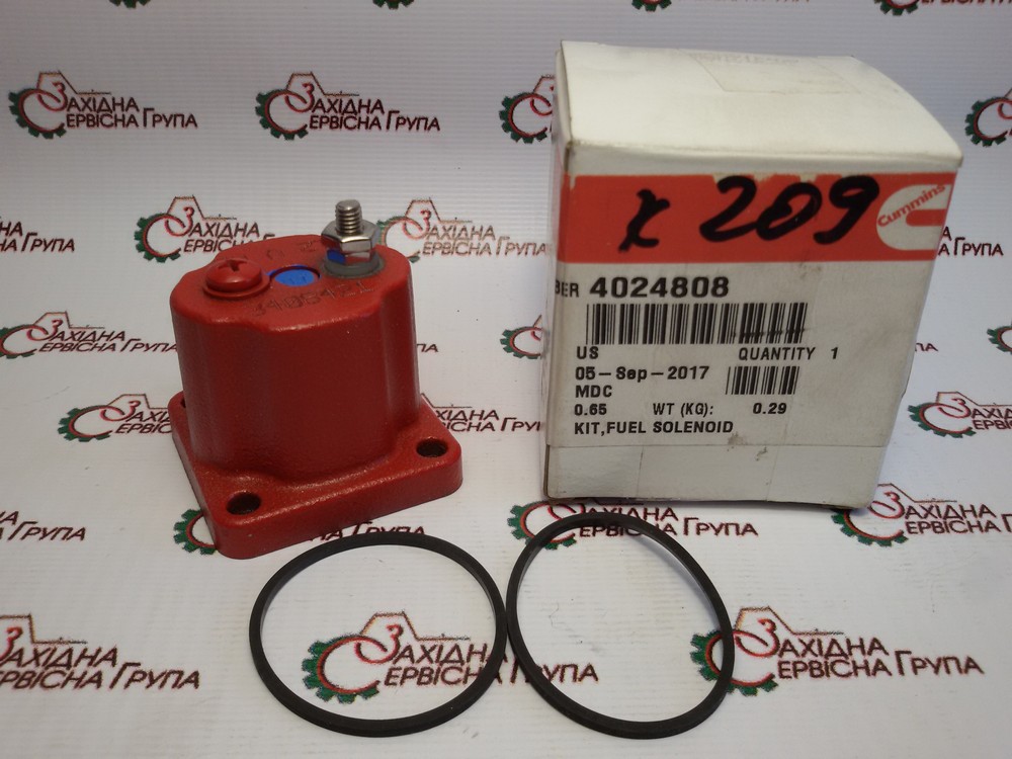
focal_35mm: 31
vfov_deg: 45.4
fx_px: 906
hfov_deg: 58.4
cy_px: 380
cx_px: 506
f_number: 2.4
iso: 40
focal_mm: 2.93
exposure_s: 1/118
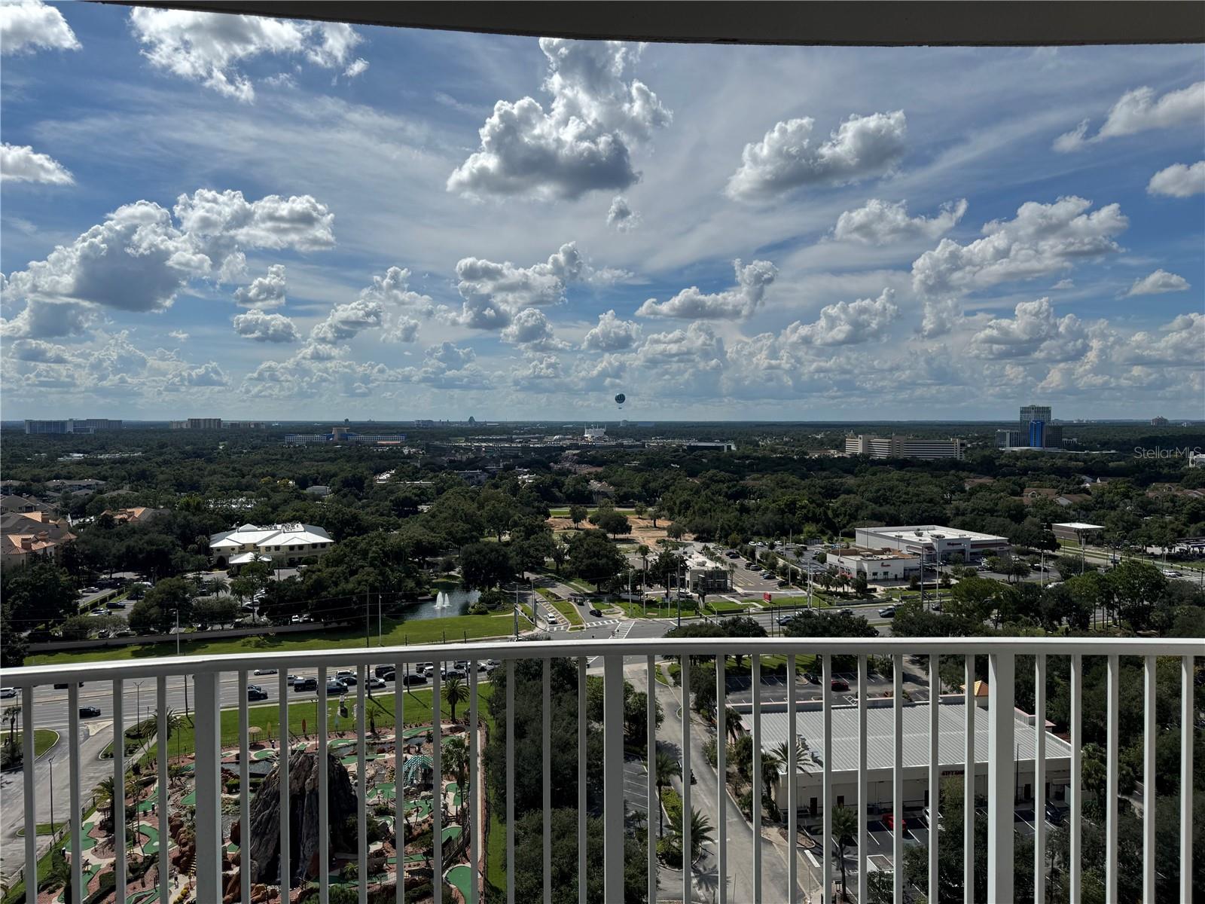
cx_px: 602
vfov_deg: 56.8
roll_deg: +0.4
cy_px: 452
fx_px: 835
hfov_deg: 71.6
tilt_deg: -2.8
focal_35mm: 24
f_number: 1.78
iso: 64
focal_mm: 6.76
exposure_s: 1/12346
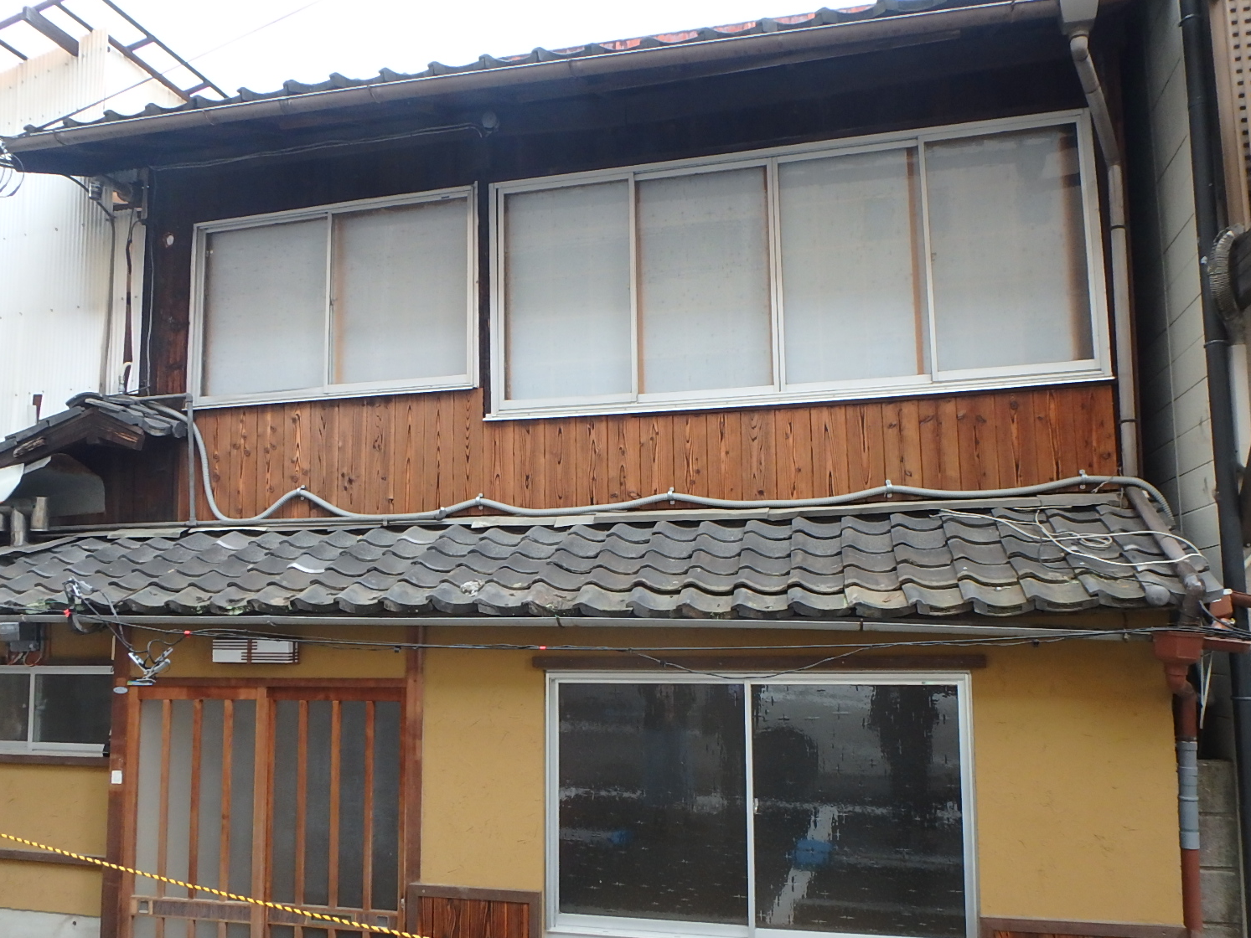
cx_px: 635
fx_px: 976
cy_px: 538
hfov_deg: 65.3
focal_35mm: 27
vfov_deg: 51.2
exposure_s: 1/40
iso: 200
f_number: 3.5
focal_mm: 3.7
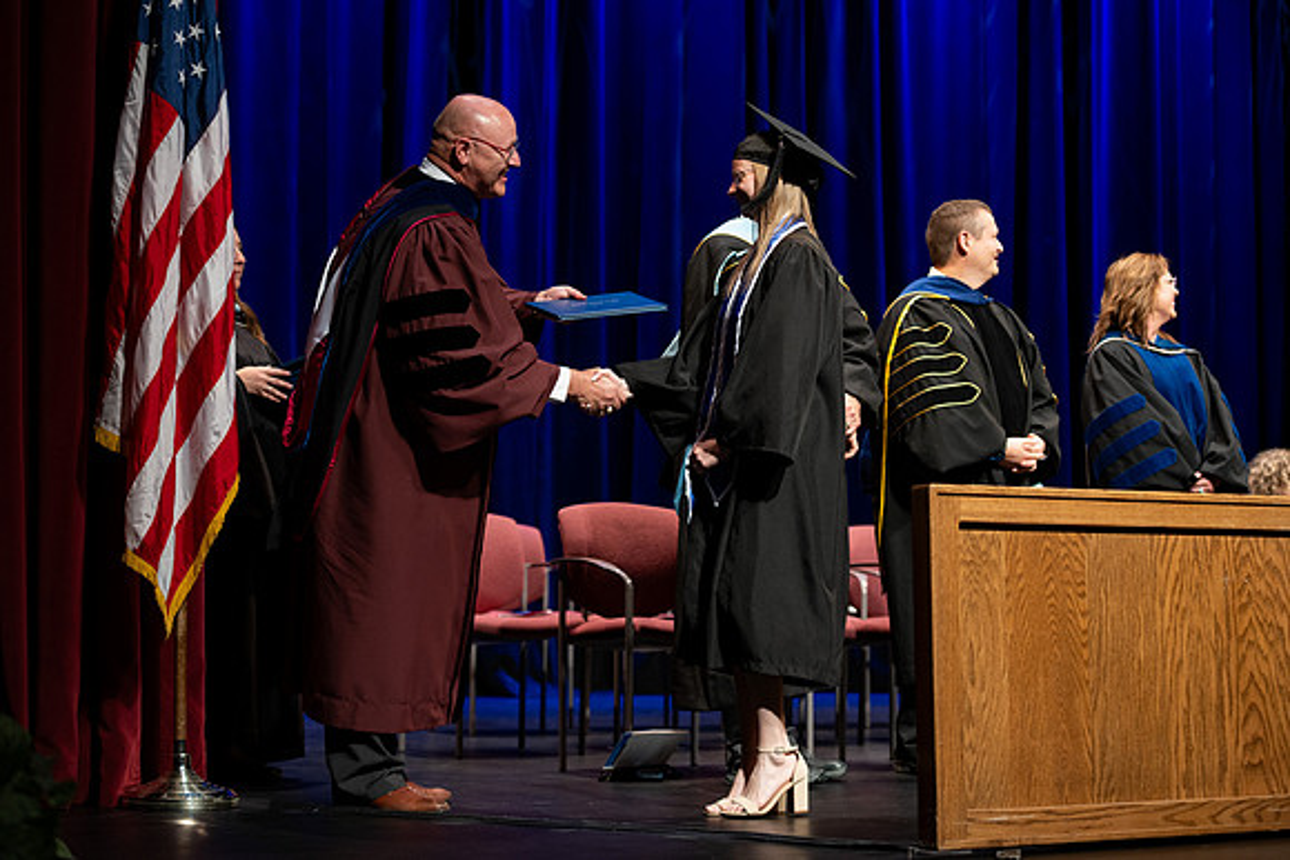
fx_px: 2509
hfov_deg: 28.8
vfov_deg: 19.5
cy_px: 430
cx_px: 645
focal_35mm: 70
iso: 500
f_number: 2.8
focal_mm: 70
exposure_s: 1/200
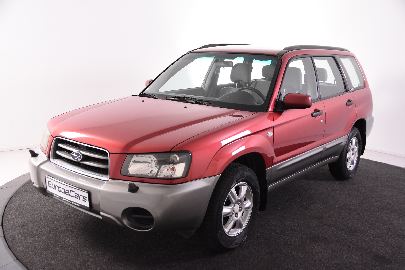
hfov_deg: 53.1
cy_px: 135
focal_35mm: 36
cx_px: 202
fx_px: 405
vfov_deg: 36.9
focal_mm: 24
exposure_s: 1/80
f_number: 4.5
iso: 1600
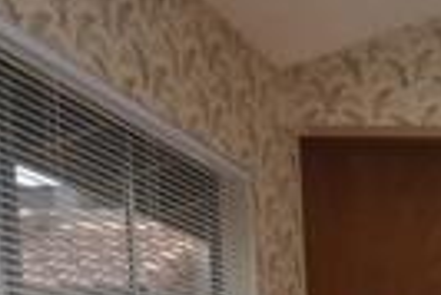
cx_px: 713
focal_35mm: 72
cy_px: 515
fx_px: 883
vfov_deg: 16.3
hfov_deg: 21.8
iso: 200
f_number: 6.3
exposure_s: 1/160
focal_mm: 10
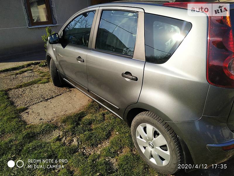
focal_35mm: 24
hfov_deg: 71.6
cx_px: 117
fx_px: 162
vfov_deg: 56.8
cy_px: 88
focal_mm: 3.9
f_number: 1.9
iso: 200
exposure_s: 1/2953
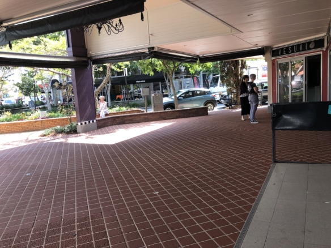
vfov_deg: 49.7
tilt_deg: -6.4
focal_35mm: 28
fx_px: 268
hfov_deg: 63.4
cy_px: 124
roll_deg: +4.1
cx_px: 166
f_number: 1.8
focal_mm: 3.99
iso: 20
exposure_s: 1/100
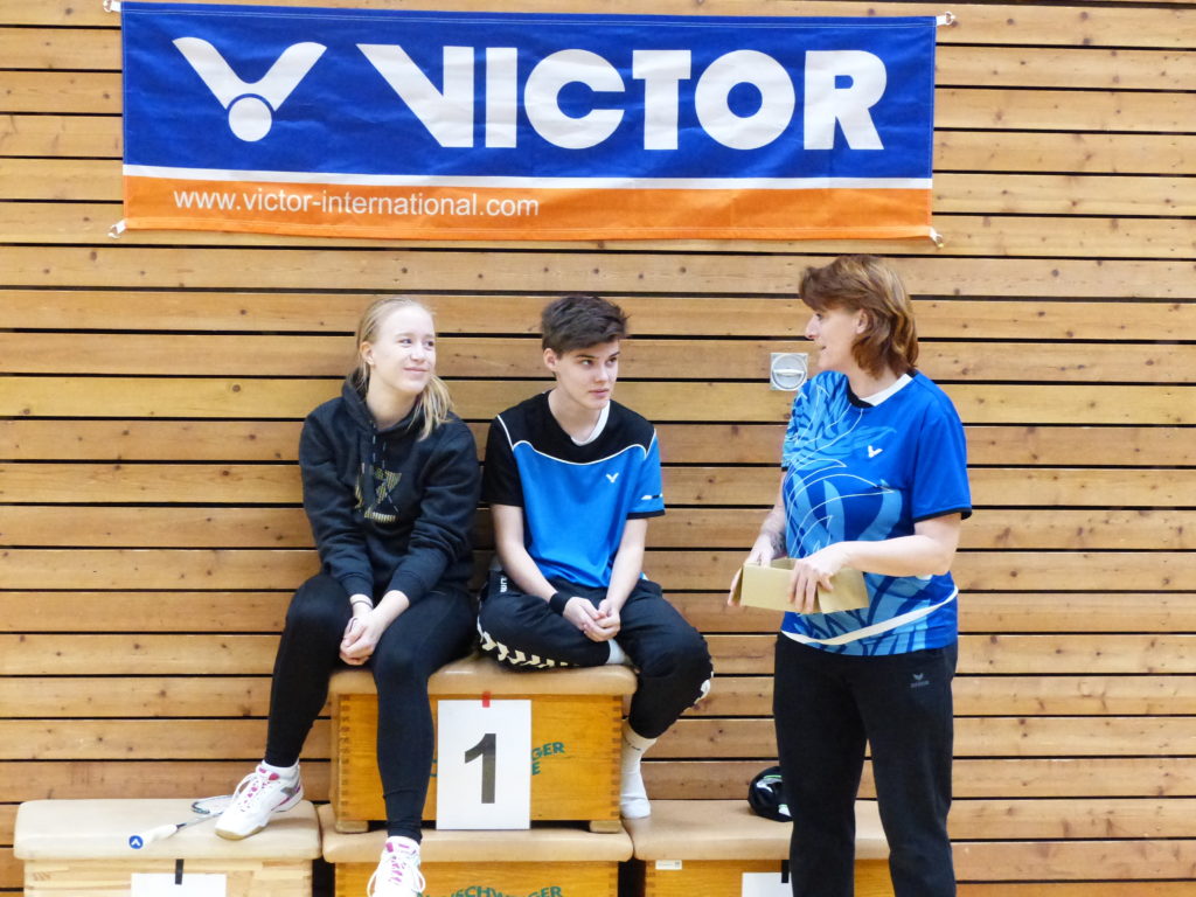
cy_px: 448
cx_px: 598
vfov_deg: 14.9
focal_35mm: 99
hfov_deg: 19.8
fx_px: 3420
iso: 1600
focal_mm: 17.8
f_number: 3.2
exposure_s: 1/125
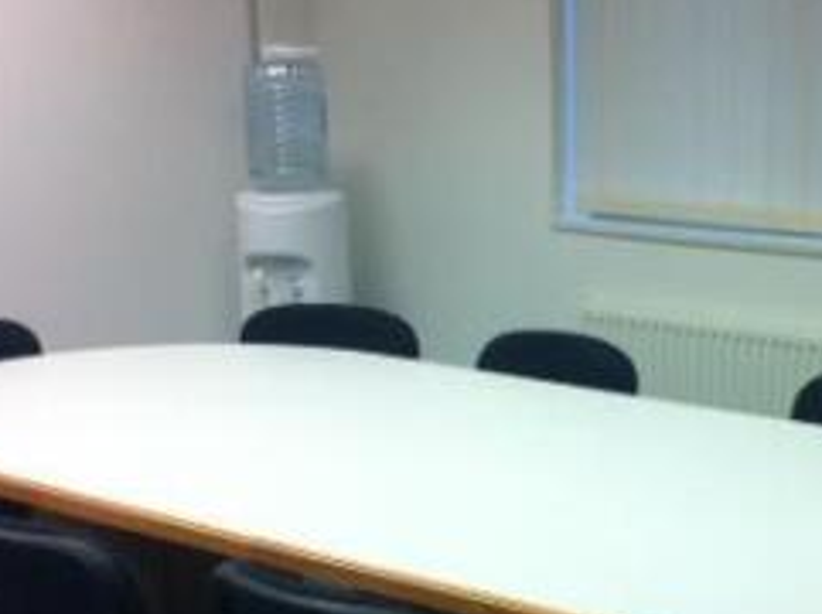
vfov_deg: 17.2
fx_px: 2015
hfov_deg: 22.8
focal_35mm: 85
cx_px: 646
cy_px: 510
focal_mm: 3.85
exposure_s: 1/41
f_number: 2.8
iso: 80
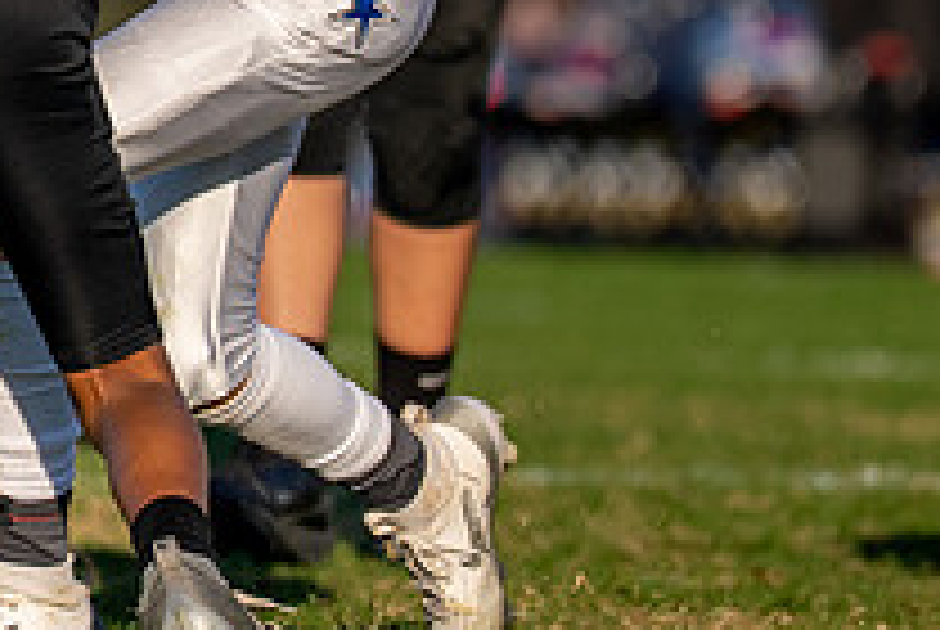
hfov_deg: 1.9
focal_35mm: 1070
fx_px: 27978
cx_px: -121
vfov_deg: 1.3
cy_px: -262
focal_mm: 200
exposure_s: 1/4000
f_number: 2.8
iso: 200
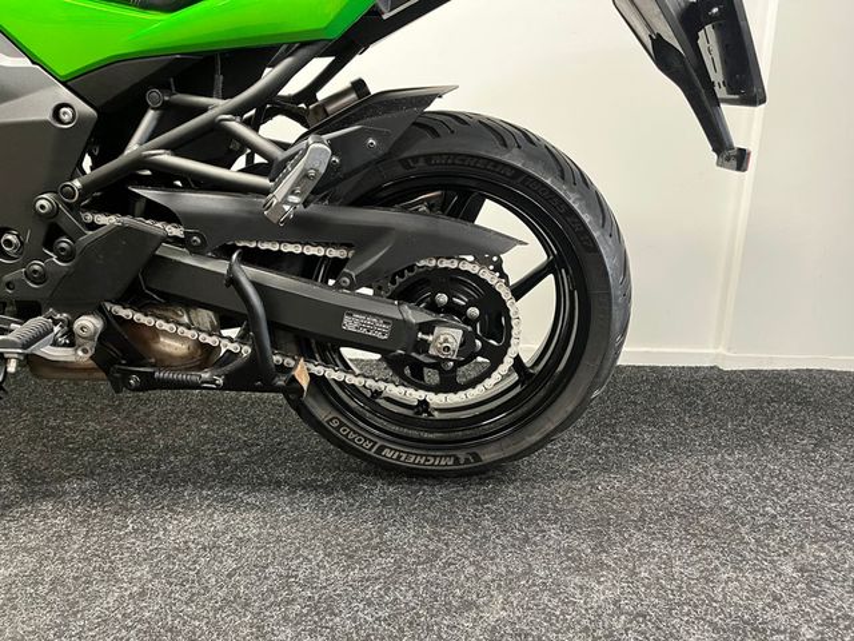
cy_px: 320
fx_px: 641
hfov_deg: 67.3
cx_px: 427
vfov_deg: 53.1
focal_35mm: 26
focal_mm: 5.1
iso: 500
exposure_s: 1/50
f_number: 1.6
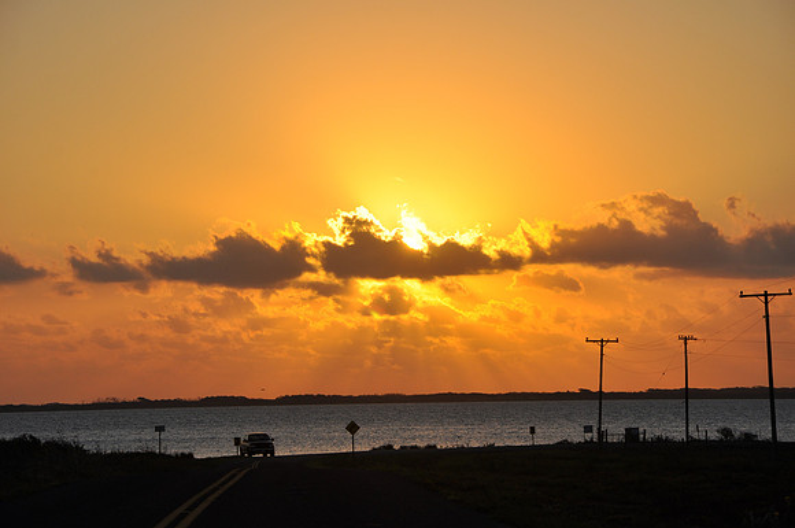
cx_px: 398
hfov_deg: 13.1
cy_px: 264
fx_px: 3473
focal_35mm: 158
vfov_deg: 8.7
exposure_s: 1/500
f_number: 11
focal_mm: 105
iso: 200
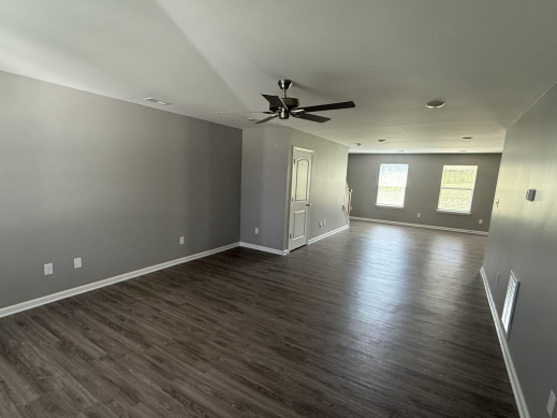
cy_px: 224
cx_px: 272
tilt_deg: -8.3
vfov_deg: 71.5
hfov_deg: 87.8
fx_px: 290
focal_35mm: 18
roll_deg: -3.6
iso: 400
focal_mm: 2.22
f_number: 2.2
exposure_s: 1/85
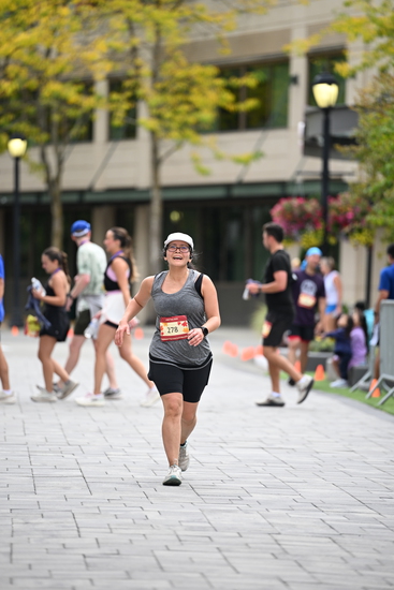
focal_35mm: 200
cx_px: 197
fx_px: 3281
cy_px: 295
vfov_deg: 10.3
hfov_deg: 6.9
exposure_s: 1/2000
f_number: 2.8
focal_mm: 200
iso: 640
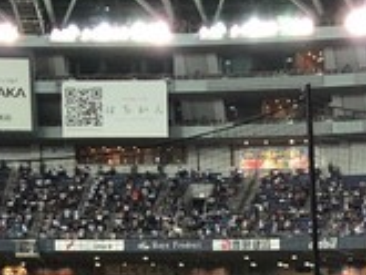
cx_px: 417
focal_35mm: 136
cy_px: 492
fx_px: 1439
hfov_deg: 14.1
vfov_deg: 10.3
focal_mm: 3.99
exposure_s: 1/30
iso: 40
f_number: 1.8
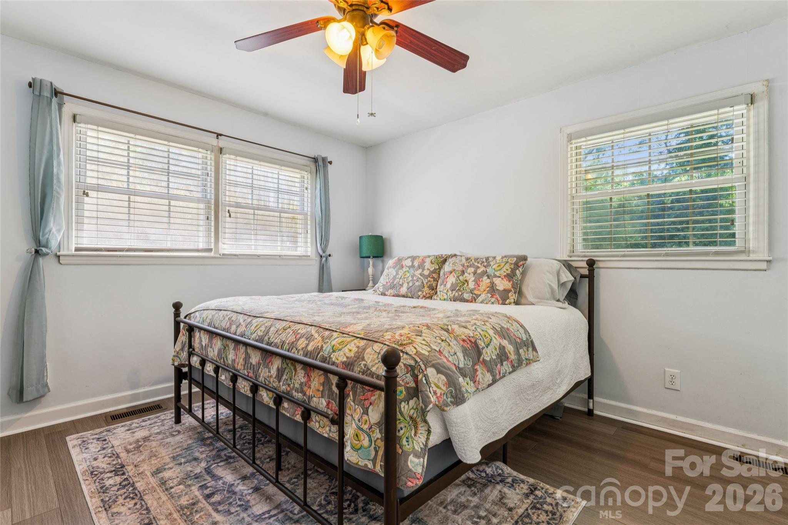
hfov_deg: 94.6
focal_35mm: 17
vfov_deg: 71.7
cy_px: 262
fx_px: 363
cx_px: 394
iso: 100
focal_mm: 16.6
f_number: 13
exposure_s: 1/1.25
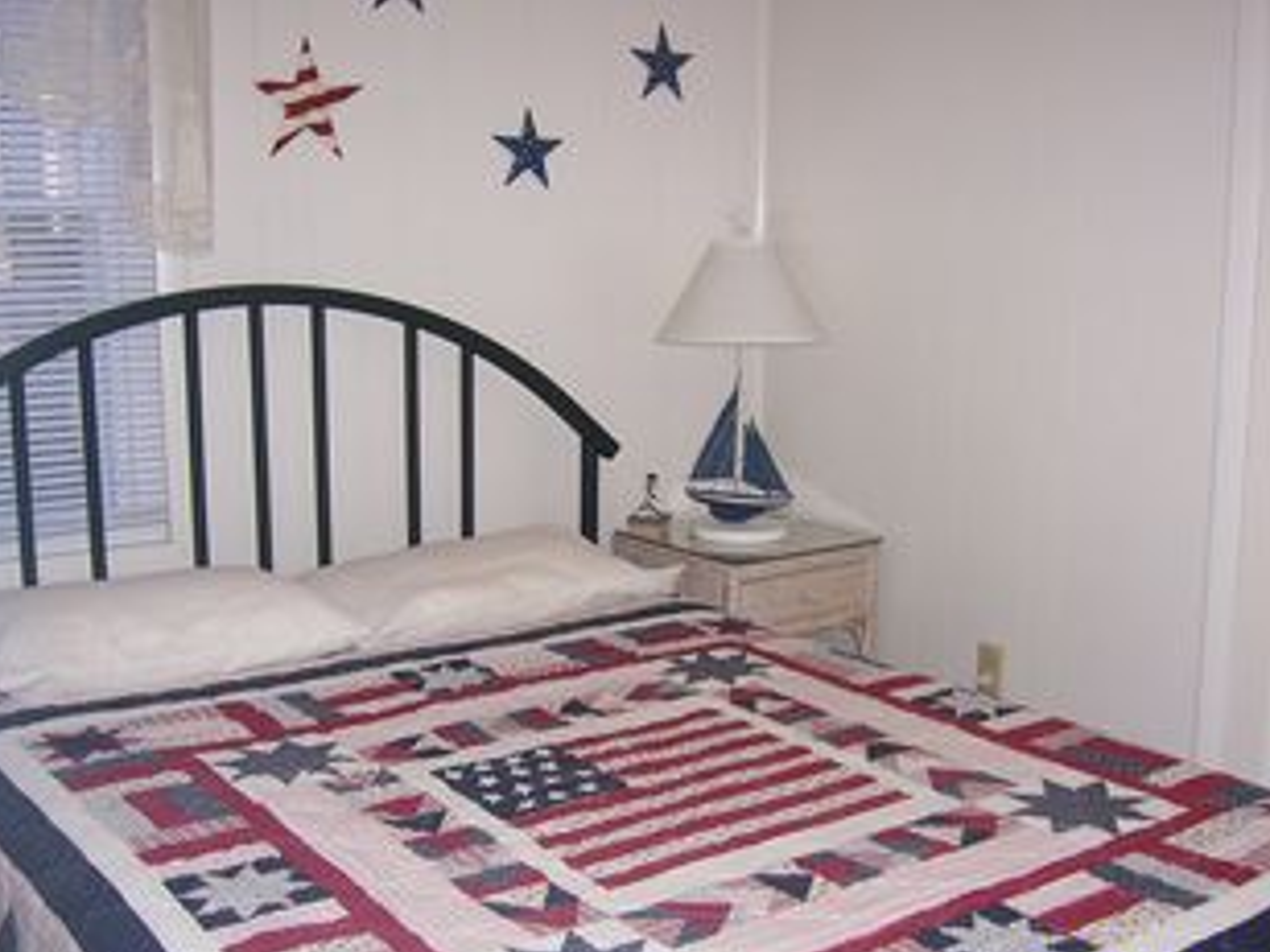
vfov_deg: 33.5
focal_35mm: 43
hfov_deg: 43.8
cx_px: 647
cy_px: 565
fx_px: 1578
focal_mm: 6
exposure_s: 1/60
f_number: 3
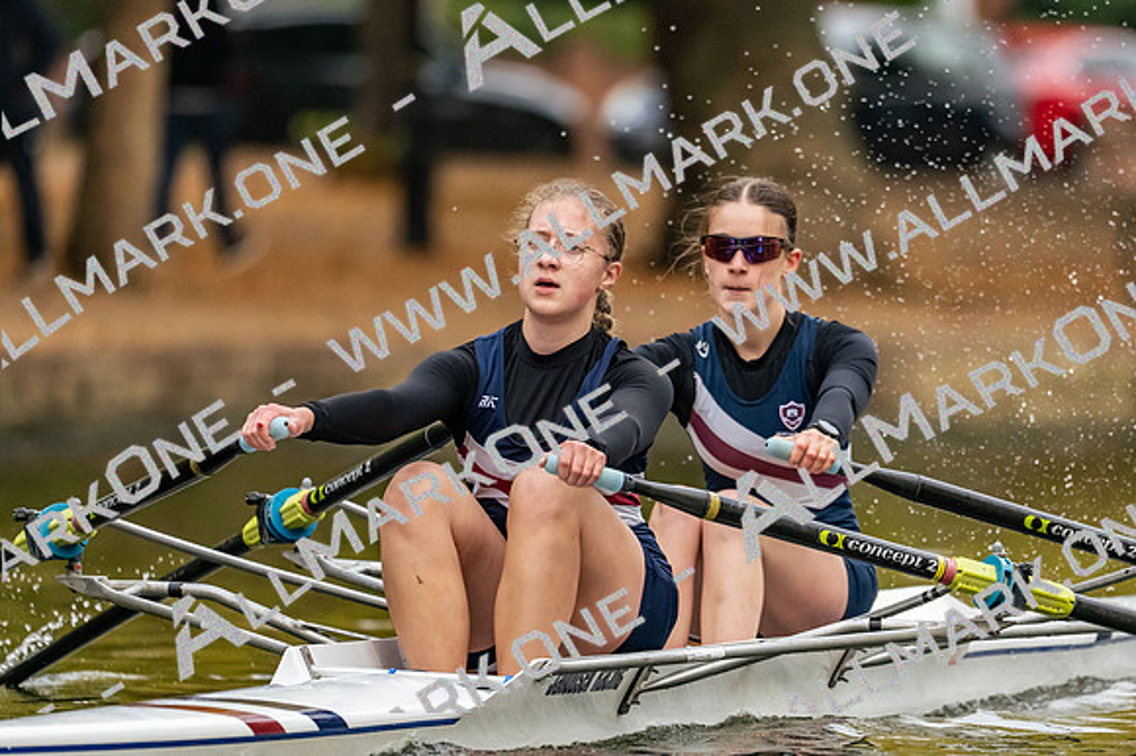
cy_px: 378
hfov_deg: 3.4
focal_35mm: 600
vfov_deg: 2.3
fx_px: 18922
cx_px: 568
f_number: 4.5
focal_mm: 400
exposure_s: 1/2500
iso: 2800
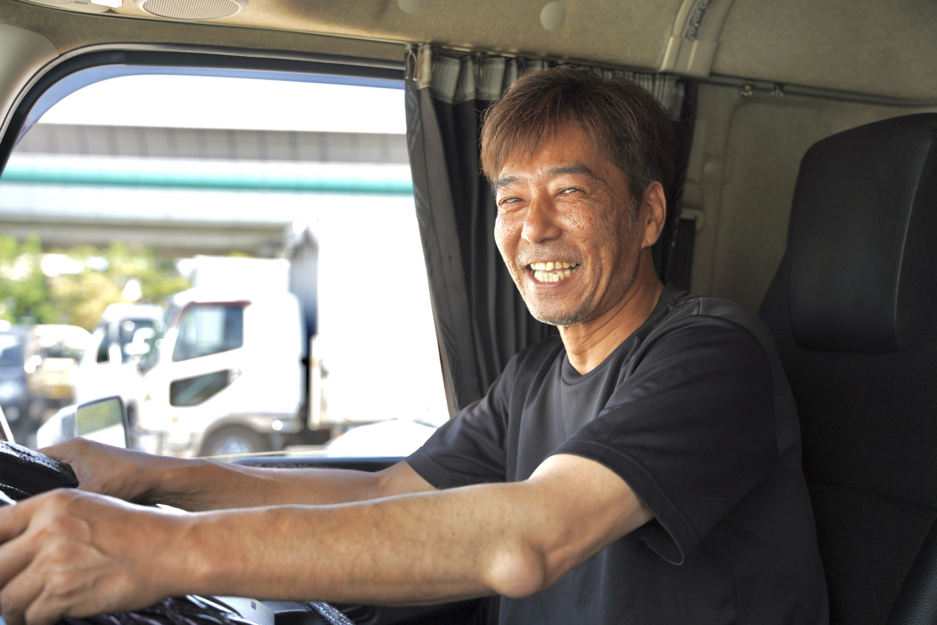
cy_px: 312
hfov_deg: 48.0
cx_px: 468
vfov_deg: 33.1
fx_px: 1051
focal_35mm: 40
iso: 100
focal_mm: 40.4
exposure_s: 1/200
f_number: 3.5
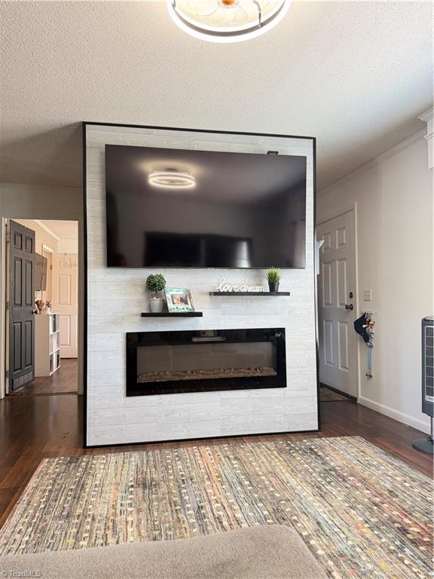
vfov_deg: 71.6
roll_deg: +0.1
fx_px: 401
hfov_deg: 56.8
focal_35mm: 24
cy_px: 290
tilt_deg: +1.3
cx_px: 217
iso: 250
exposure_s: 1/60
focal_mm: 6.76
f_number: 1.78
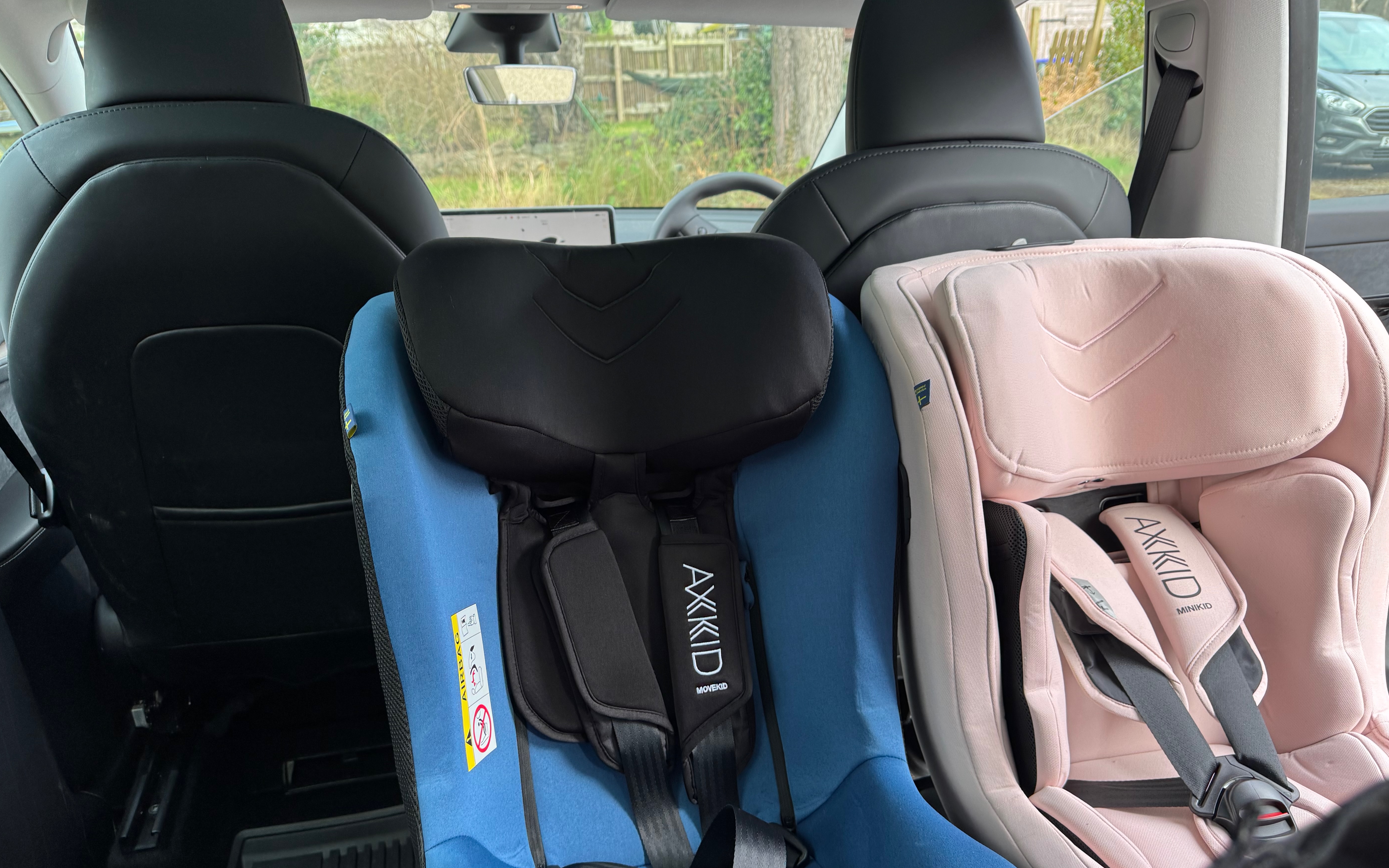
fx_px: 984
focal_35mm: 26
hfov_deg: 70.4
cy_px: 499
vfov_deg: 47.4
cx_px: 700
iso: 125
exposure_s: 1/121
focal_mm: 6.76
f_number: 1.78
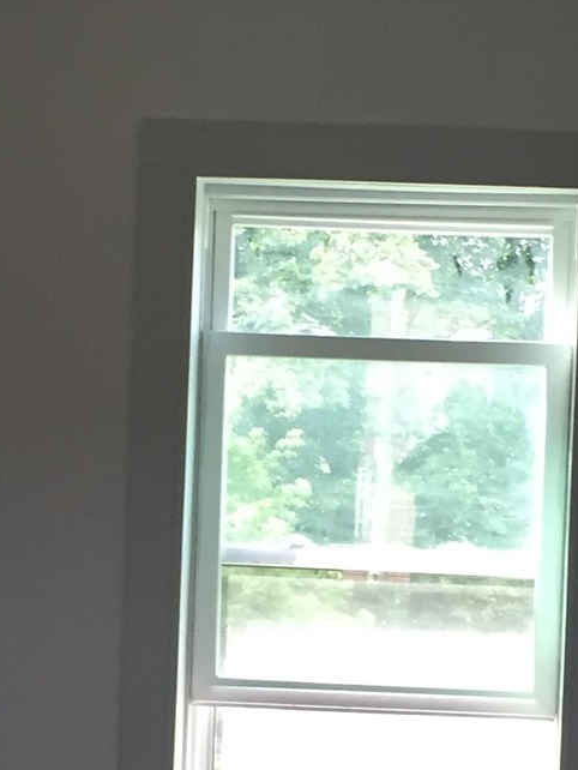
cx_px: 314
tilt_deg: -2.3
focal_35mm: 104
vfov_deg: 18.8
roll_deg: -2.8
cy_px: 551
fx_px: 2314
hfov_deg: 14.2
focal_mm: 4.15
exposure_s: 1/30
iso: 32
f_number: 2.2
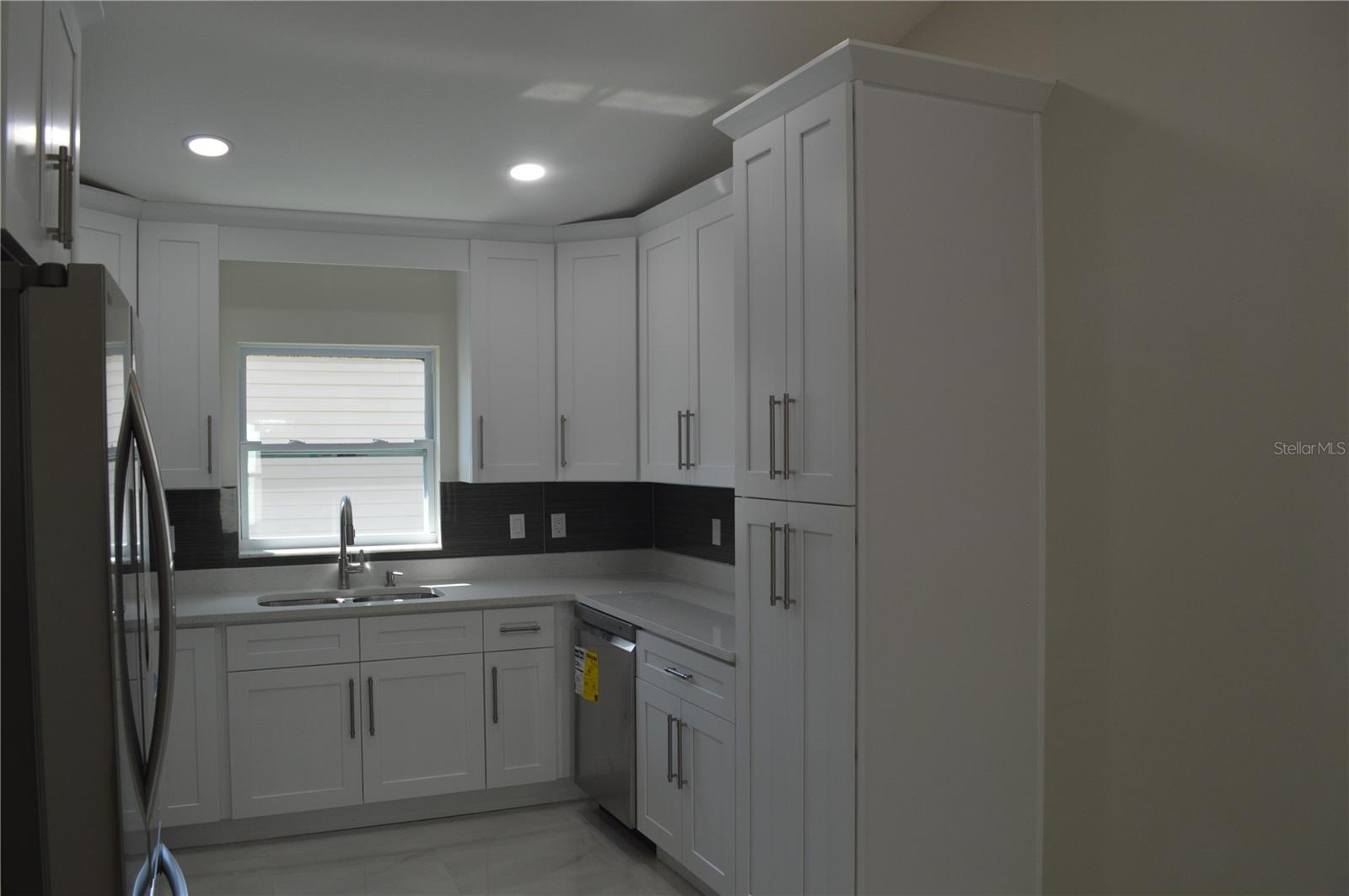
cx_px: 674
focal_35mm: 27
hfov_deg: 67.4
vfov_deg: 47.8
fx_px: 1011
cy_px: 448
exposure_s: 1/125
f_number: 5.6
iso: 400
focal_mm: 18
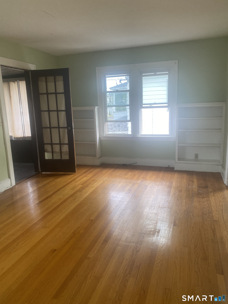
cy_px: 152
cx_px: 114
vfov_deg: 67.3
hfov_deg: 53.1
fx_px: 228
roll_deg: +4.5
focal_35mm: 26
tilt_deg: -10.3
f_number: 1.8
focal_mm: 4.25
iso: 125
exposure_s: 1/120
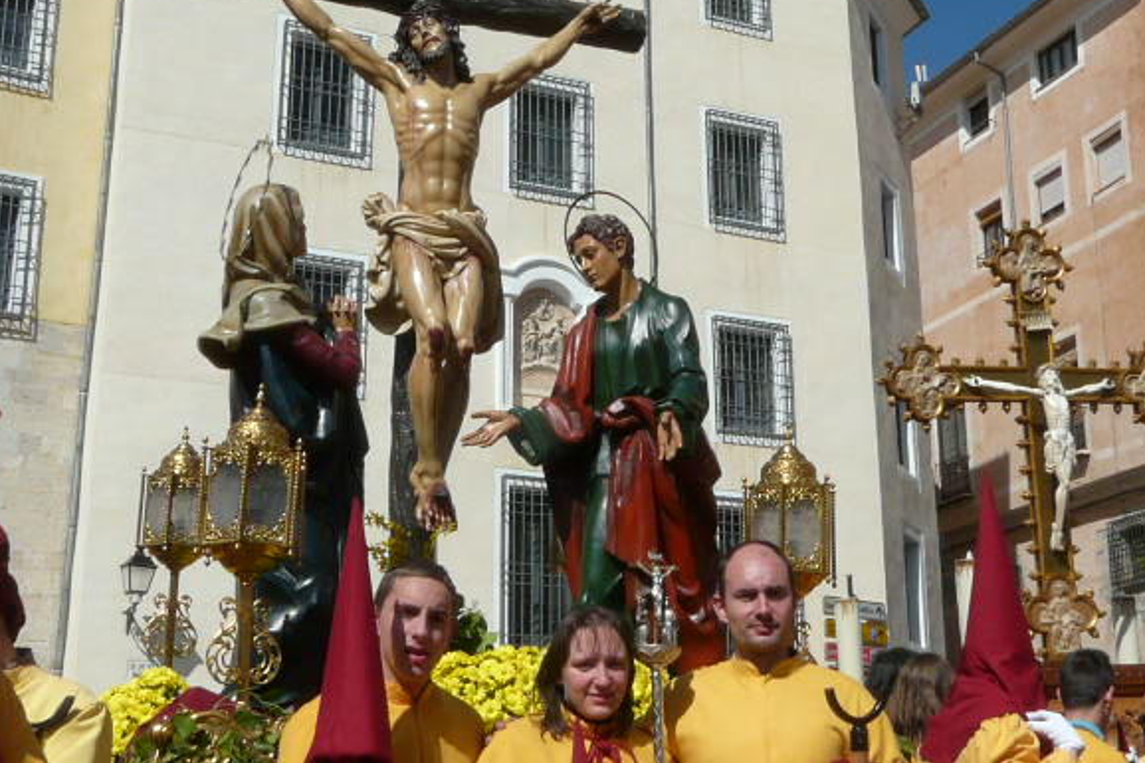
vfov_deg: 25.5
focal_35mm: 53
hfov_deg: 37.5
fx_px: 1685
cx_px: 618
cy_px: 351
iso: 100
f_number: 8
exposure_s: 1/400
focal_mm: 4.7
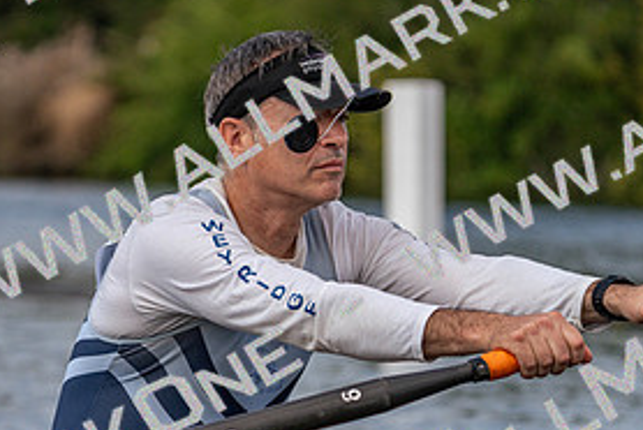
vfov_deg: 3.3
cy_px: 320
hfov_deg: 4.9
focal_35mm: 417
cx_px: 234
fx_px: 7456
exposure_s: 1/1600
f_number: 5.6
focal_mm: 200
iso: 320
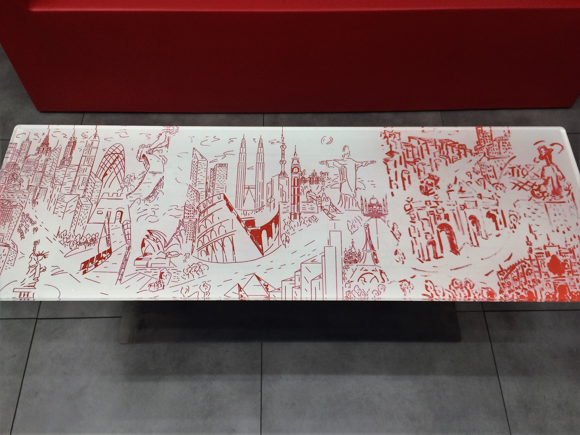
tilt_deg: -64.2
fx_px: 486
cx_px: 290
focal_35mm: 29
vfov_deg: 48.2
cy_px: 218
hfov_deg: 61.7
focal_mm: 4.15
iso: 40
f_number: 2.2
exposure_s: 1/33
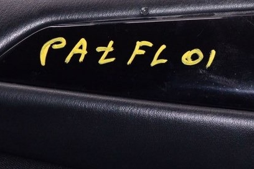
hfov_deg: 17.4
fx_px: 796
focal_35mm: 113
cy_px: 53
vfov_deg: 12.1
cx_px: 296
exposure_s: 1/200
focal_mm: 30
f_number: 8
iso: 1600
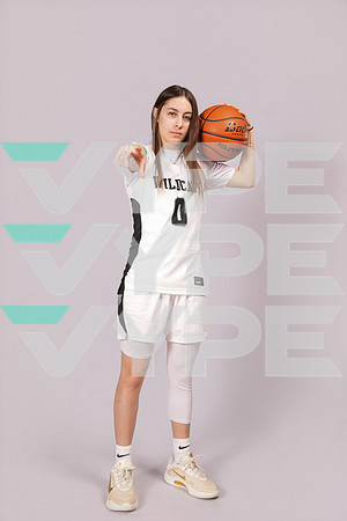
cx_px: 174
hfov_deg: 38.9
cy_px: 260
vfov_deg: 55.8
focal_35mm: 34
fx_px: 492
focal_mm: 34
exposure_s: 1/200
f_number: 8
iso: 250
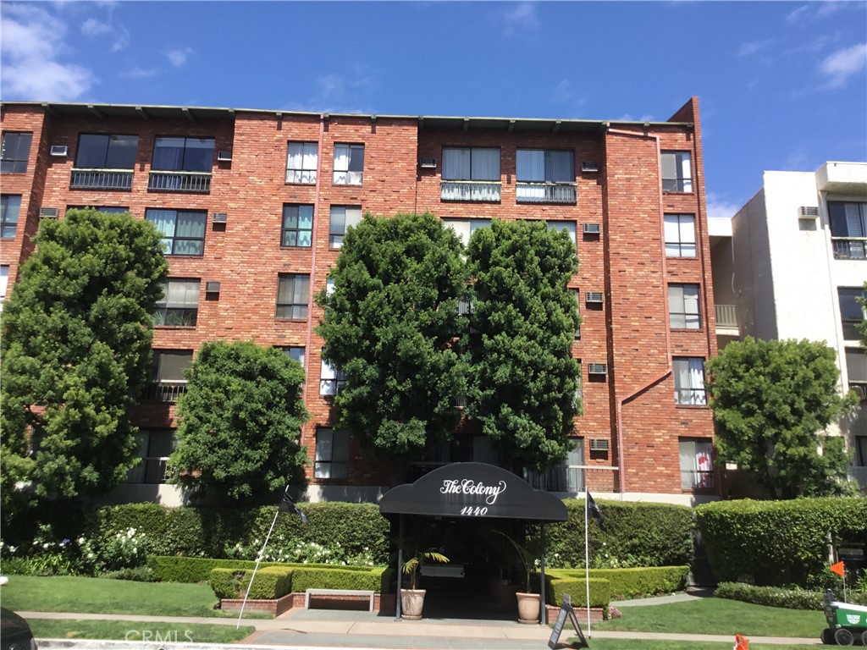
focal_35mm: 31
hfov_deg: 58.4
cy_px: 325
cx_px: 434
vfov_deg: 45.4
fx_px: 776
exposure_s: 1/631
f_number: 2.4
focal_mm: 3.3
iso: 25
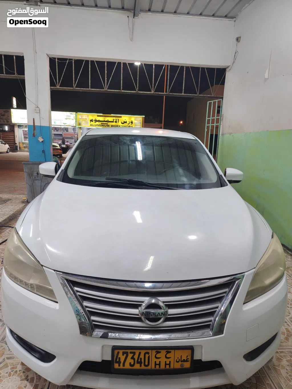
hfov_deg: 56.8
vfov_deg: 71.6
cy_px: 194
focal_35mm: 24
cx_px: 146
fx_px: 270
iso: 413
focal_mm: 5.25
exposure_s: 1/33.3
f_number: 1.75
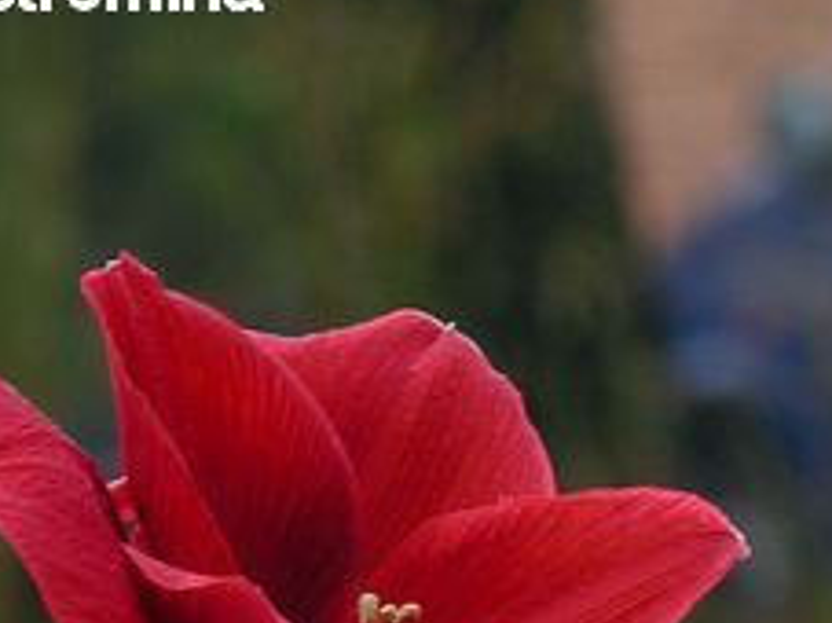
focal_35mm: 894
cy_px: 1134
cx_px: 411
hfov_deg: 2.2
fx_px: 21476
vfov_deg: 1.7
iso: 50
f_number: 4.3
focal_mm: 57.3
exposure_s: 1/8.6
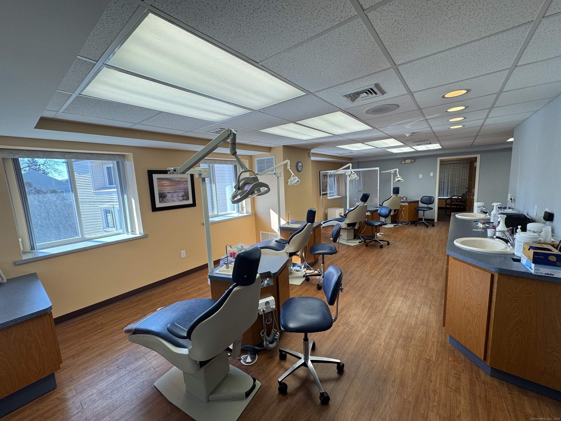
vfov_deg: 85.7
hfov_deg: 102.1
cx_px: 280
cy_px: 210
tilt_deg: -8.0
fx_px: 227
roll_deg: +2.7
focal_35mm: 14
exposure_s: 1/120
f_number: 2.2
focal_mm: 2.22
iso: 80
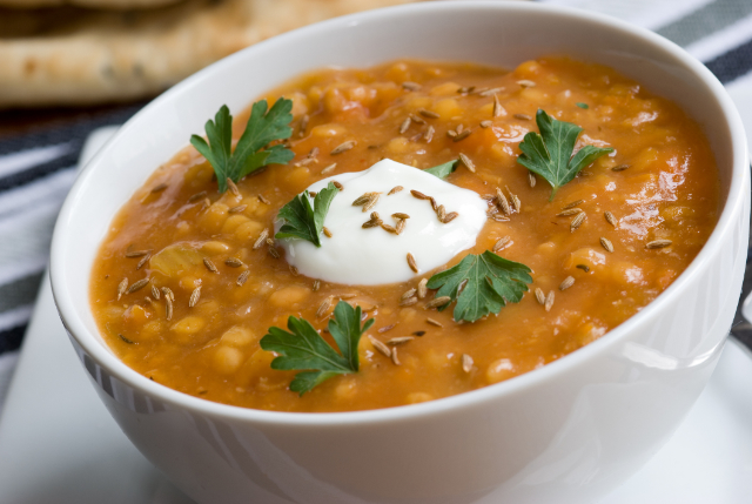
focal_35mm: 158
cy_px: 252
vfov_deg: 8.7
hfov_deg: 13.0
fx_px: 3295
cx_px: 376
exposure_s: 1/5
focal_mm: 105
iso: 100
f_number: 8
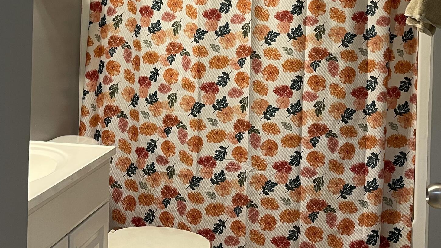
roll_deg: -1.1
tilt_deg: -1.4
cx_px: 207
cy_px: 11
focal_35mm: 56
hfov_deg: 37.2
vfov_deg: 20.9
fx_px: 655
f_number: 1.6
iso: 125
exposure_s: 1/60
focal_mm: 5.1
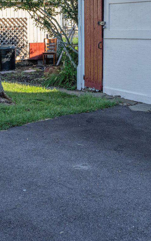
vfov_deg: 31.1
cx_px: 92
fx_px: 422
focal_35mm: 64
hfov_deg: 20.3
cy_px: 43
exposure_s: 1/640
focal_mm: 24
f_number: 7.1
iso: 320
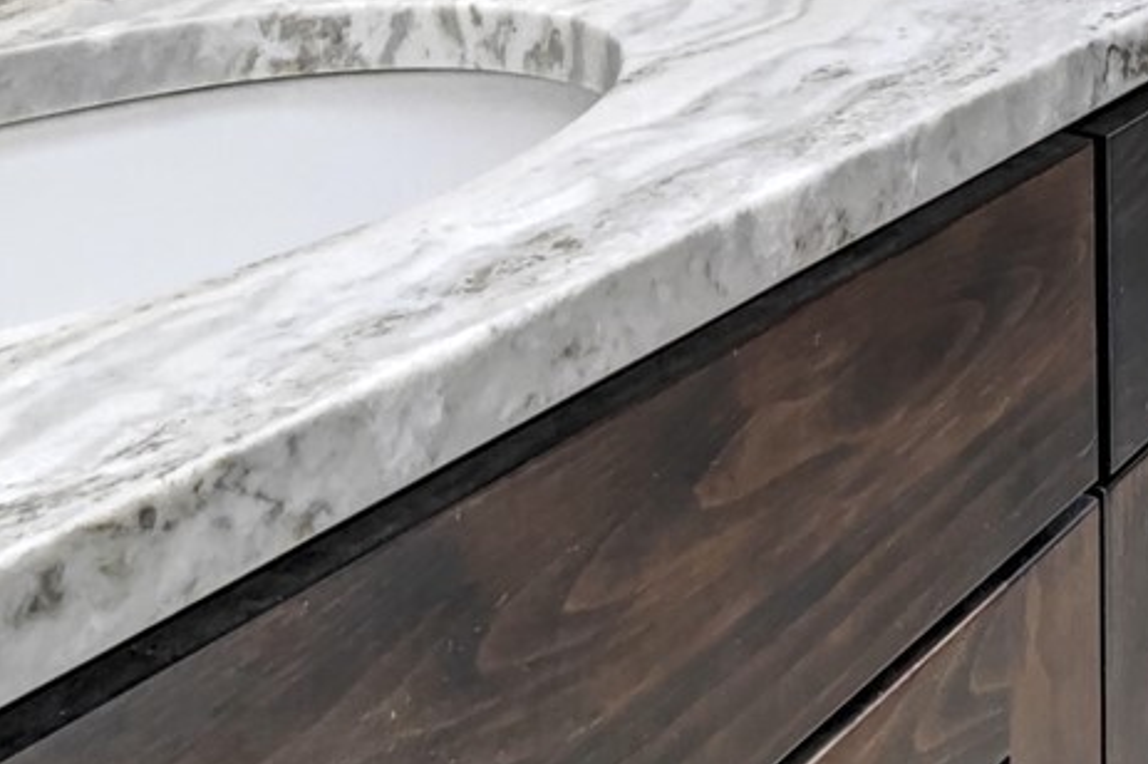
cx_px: 1305
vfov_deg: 20.4
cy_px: -443
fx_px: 1753
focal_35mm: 55
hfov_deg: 31.5
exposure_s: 1/10
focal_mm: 10
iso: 3200
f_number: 11
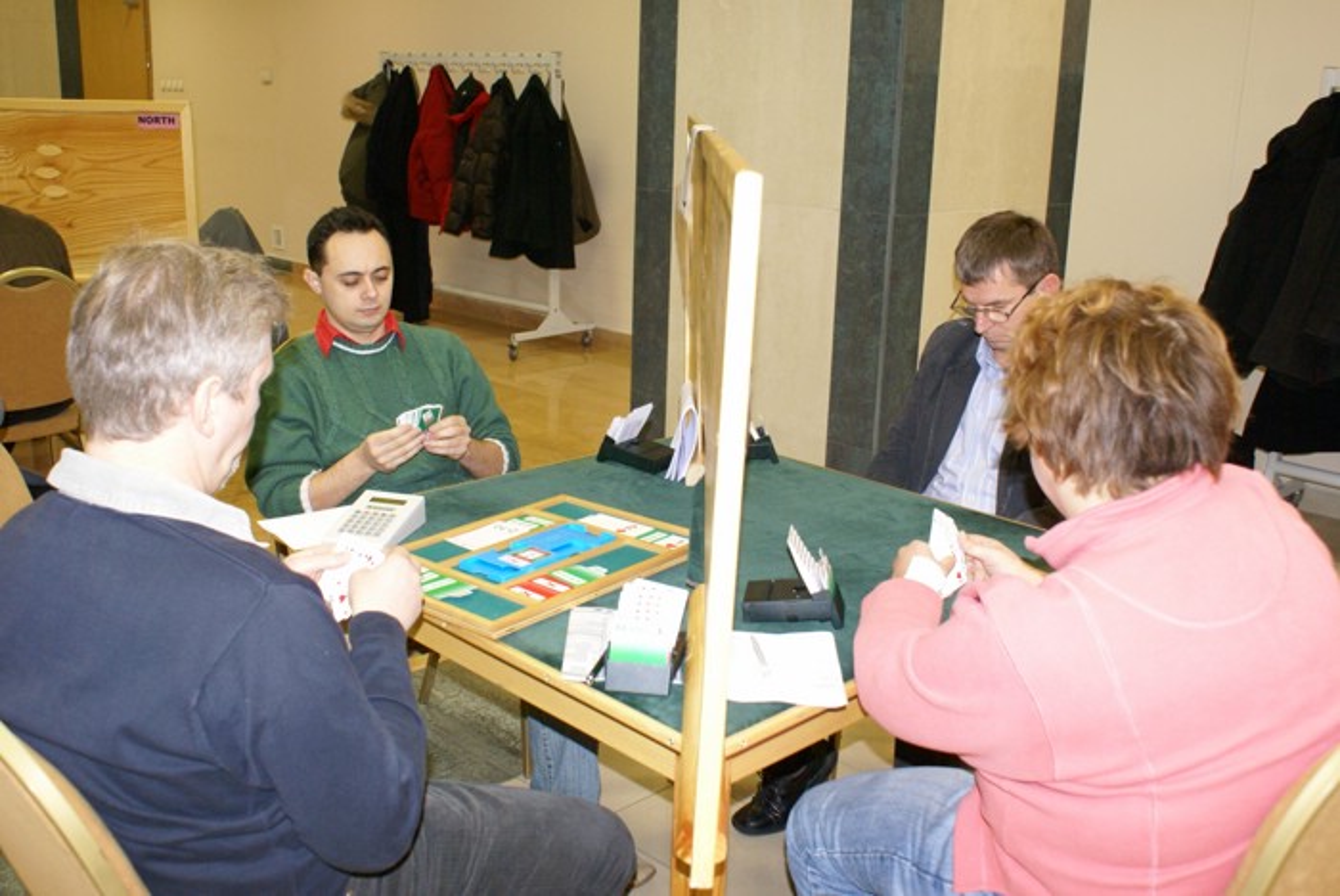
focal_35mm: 36
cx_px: 670
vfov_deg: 36.9
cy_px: 448
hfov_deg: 53.1
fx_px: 1341
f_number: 5.6
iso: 800
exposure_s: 1/30
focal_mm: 24
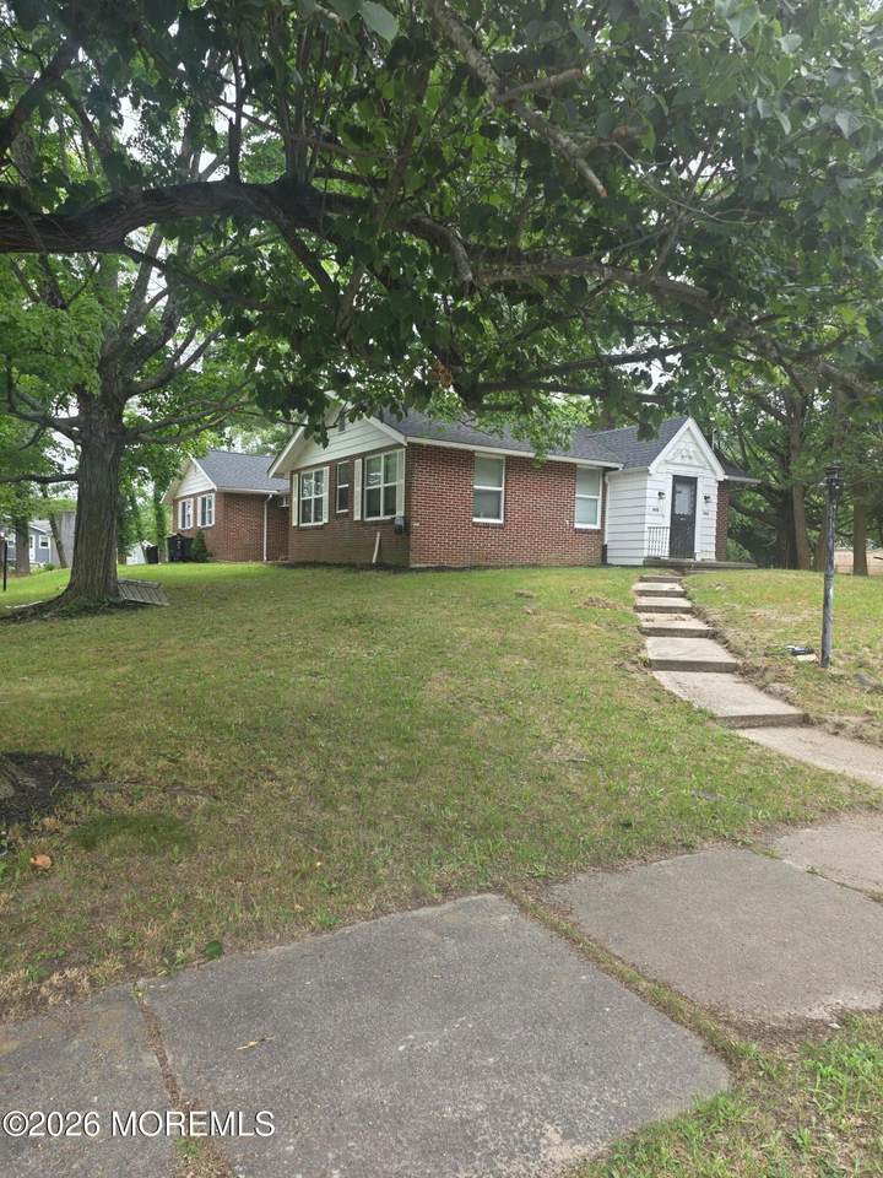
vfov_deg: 73.9
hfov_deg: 58.9
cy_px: 589
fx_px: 782
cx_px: 442
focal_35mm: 23
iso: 32
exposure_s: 1/359
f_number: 1.7
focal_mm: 6.25
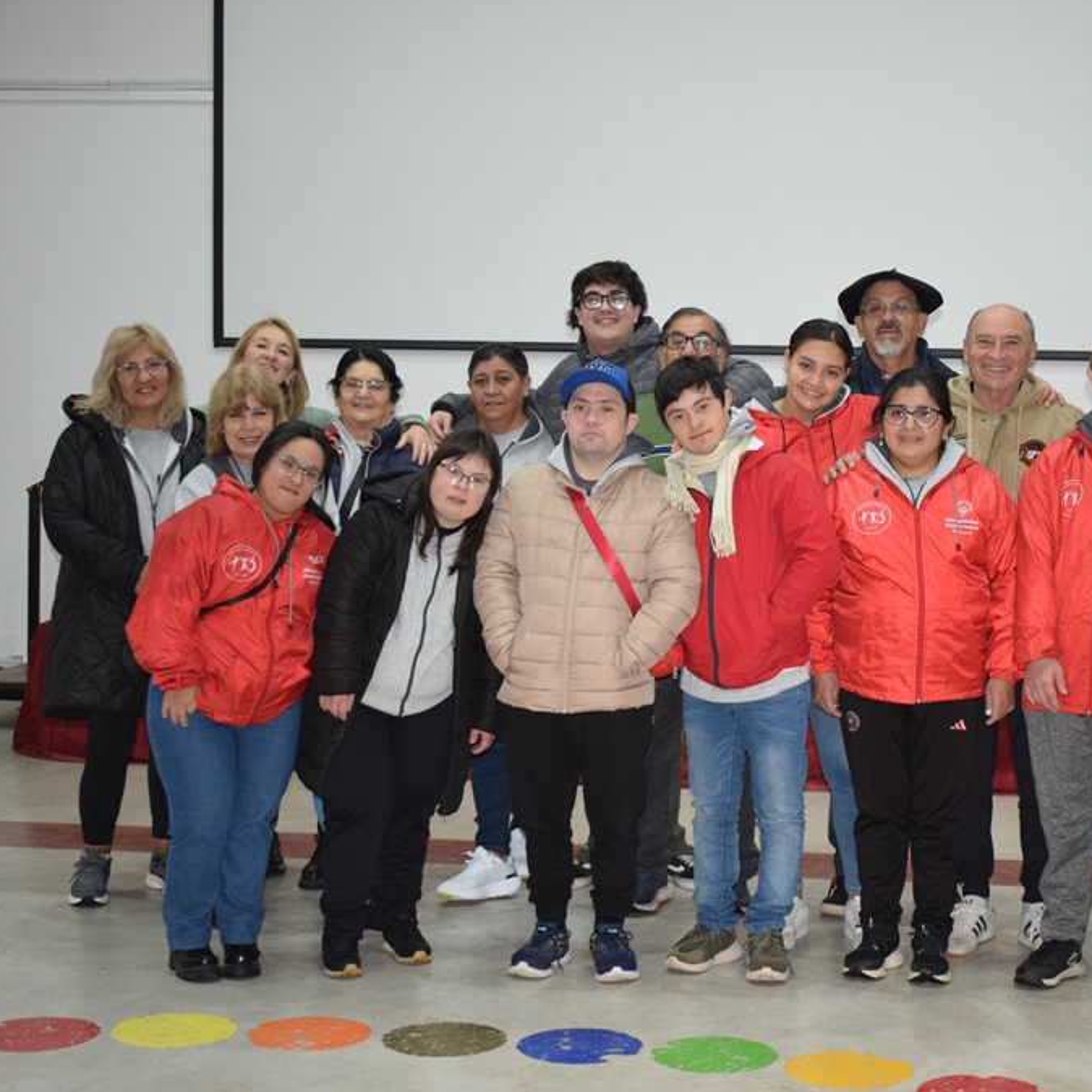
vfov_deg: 27.7
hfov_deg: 27.5
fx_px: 2213
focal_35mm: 62
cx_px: 771
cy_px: 545
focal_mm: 32
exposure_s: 1/60
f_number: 4.5
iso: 1100
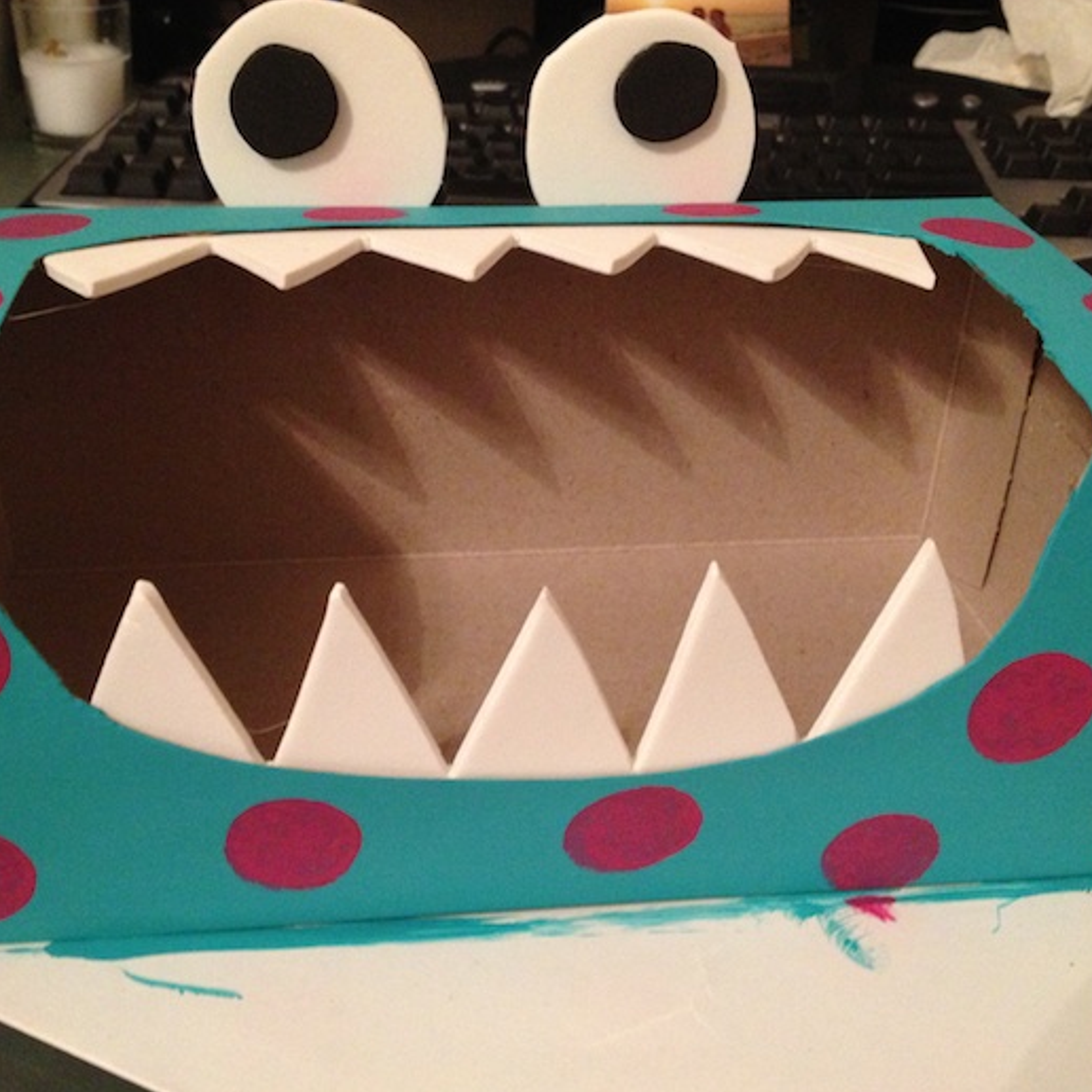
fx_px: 1499
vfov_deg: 40.0
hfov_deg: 40.0
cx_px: 535
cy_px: 549
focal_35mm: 42
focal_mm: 4.28
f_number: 2.4
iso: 400
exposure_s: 1/15
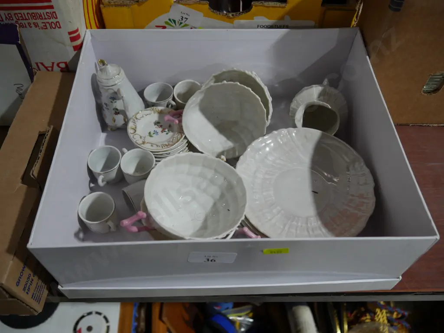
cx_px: 222
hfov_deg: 59.9
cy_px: 166
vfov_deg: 46.8
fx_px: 385
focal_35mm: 30
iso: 400
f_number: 3.6
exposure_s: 1/60
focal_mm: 15
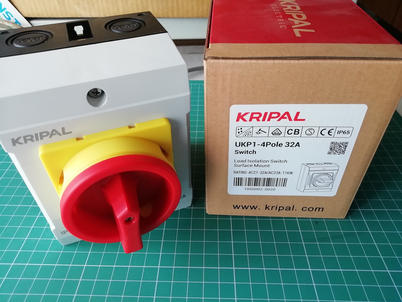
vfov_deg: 53.1
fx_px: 302
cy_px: 151
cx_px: 201
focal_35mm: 26
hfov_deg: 67.3
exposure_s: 1/33.3
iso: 64
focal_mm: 3.21
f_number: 2.2
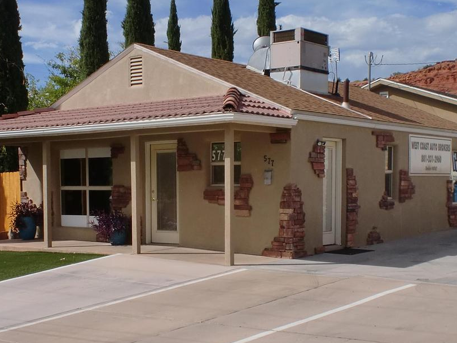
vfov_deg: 24.6
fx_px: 779
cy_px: 241
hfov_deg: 32.7
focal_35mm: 59
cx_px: 202
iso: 64
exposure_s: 1/800
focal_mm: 6.3
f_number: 5.6
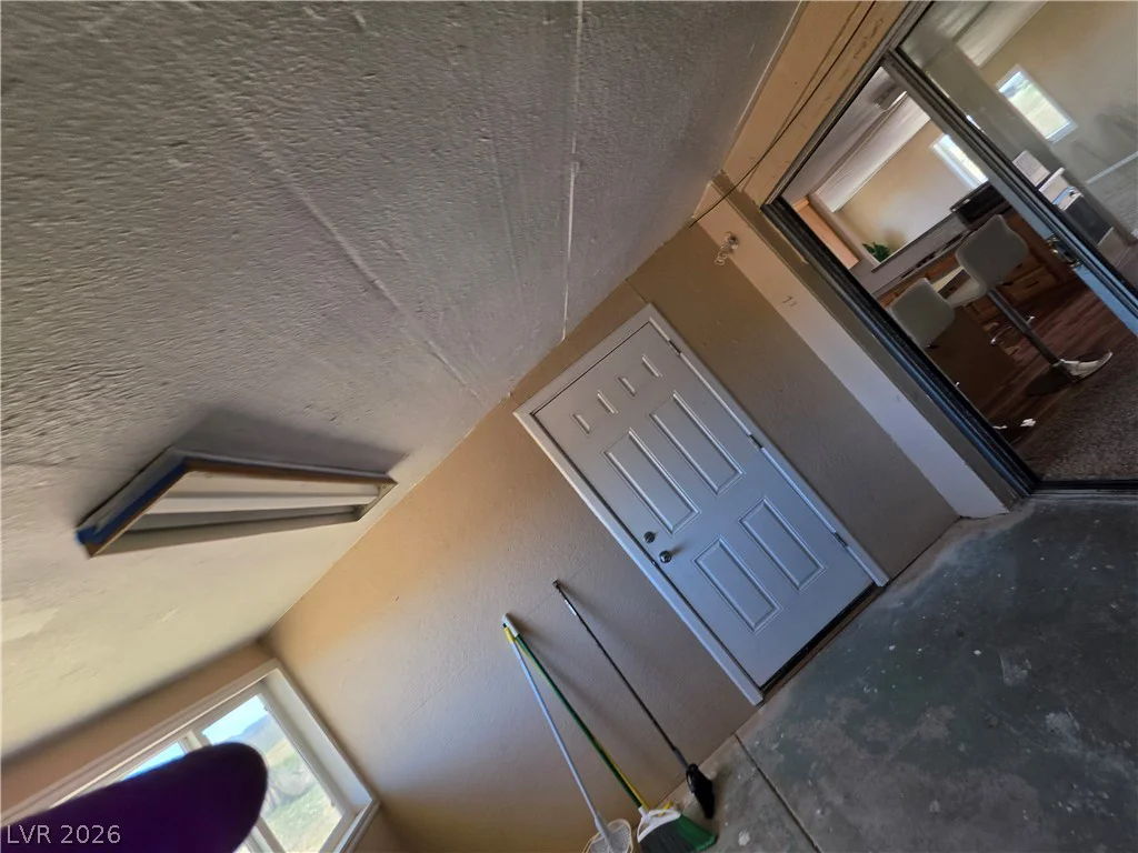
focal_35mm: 13
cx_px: 569
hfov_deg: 106.2
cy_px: 426
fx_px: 427
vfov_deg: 89.9
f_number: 1.9
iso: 20
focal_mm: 2.2
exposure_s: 1/120
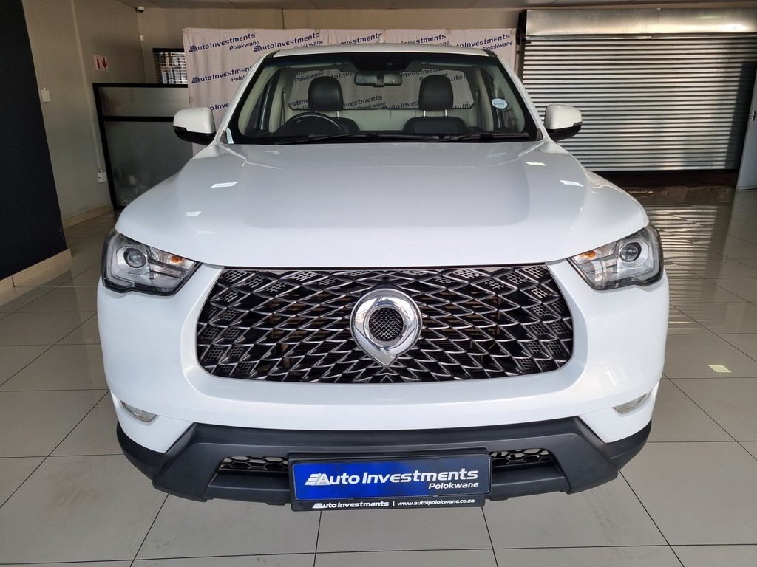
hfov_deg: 67.3
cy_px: 284
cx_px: 378
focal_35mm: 26
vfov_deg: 53.1
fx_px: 569
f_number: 1.8
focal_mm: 5.4
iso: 50
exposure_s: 1/168
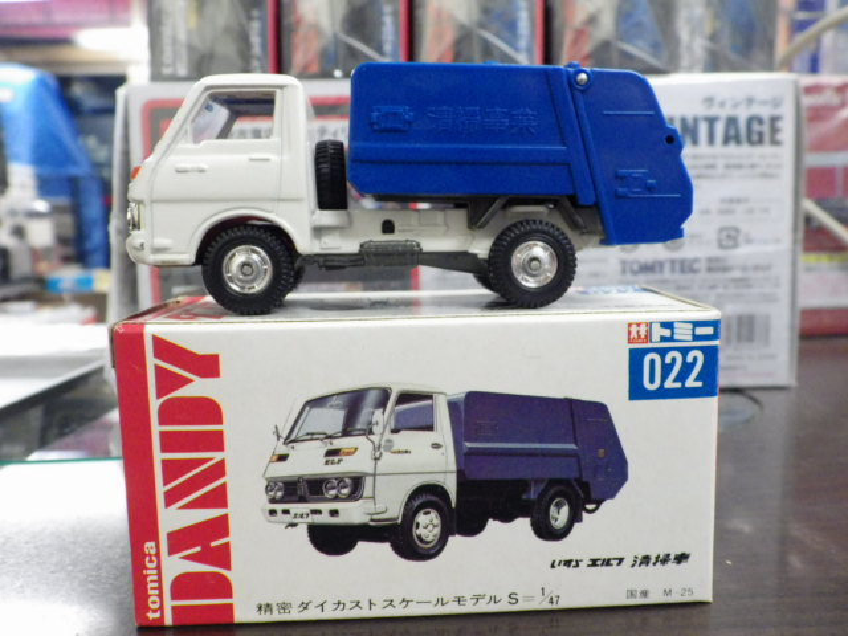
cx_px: 424
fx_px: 833
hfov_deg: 54.0
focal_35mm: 34
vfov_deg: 41.8
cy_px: 318
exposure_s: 1/40
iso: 800
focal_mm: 6.2
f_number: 3.4
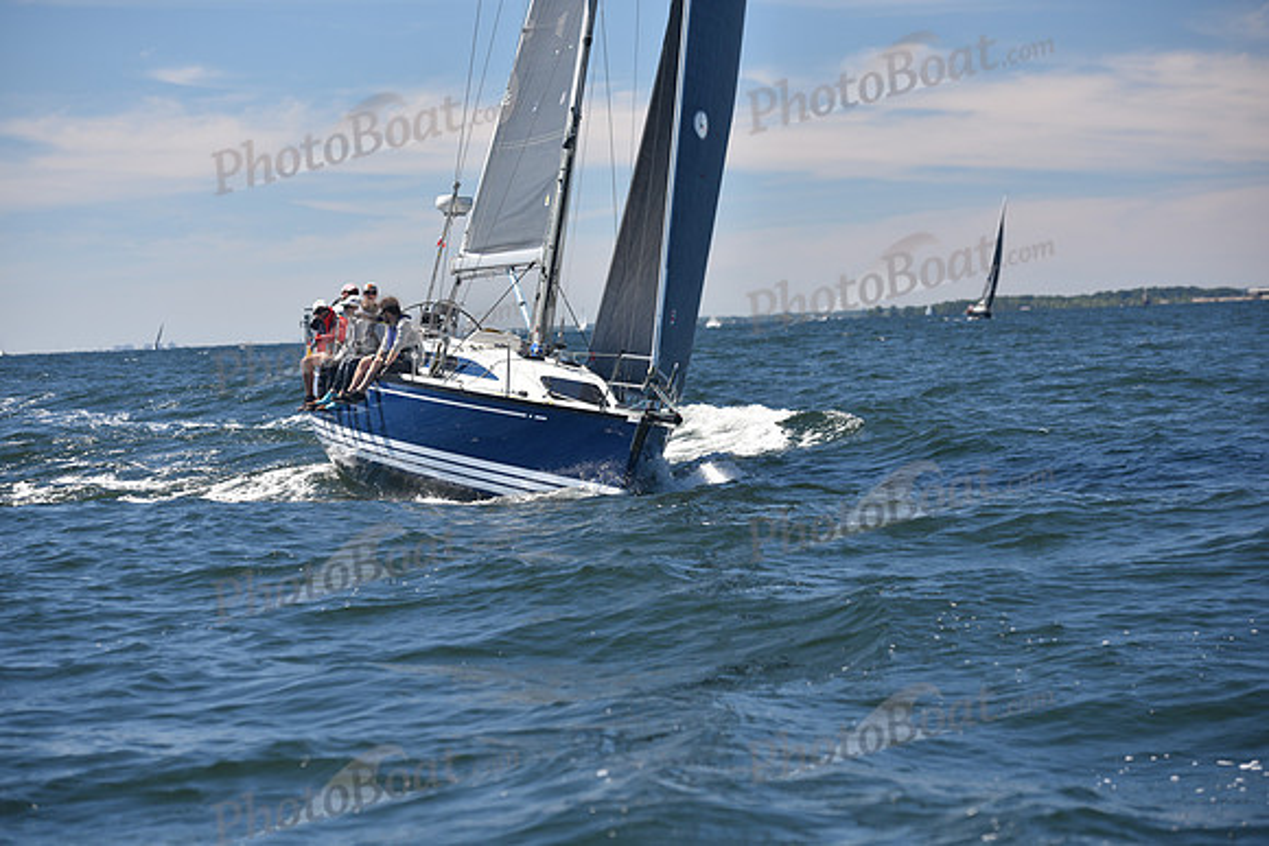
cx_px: 634
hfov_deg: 17.6
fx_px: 4090
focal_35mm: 116
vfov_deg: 11.8
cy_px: 423
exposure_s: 1/800
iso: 200
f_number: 4
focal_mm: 116
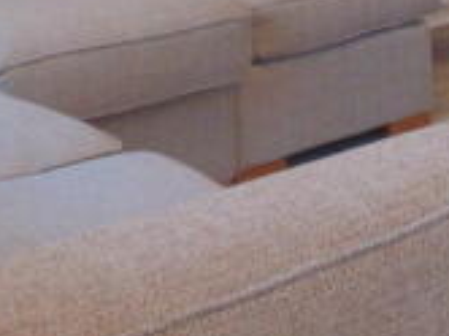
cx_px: 412
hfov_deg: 21.7
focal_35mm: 88
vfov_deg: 15.7
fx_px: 1140
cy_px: -137
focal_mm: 4.5
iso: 250
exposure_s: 1/30
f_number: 3
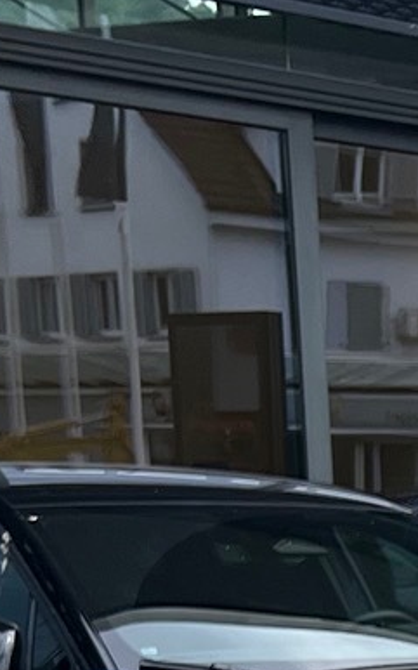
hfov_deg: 7.6
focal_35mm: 144
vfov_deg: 13.5
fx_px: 2627
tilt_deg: -12.1
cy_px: 1059
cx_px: 1362
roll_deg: -1.2
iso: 50
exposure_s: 1/3356
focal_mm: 5.7
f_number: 1.5
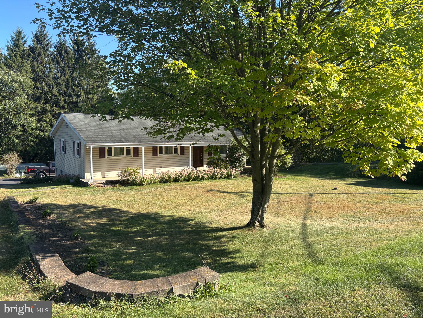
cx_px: 212
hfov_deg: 67.3
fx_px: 318
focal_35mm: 26
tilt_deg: -4.9
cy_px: 159
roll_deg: -1.5
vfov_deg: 53.1
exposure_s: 1/1068
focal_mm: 5.96
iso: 50
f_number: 1.6
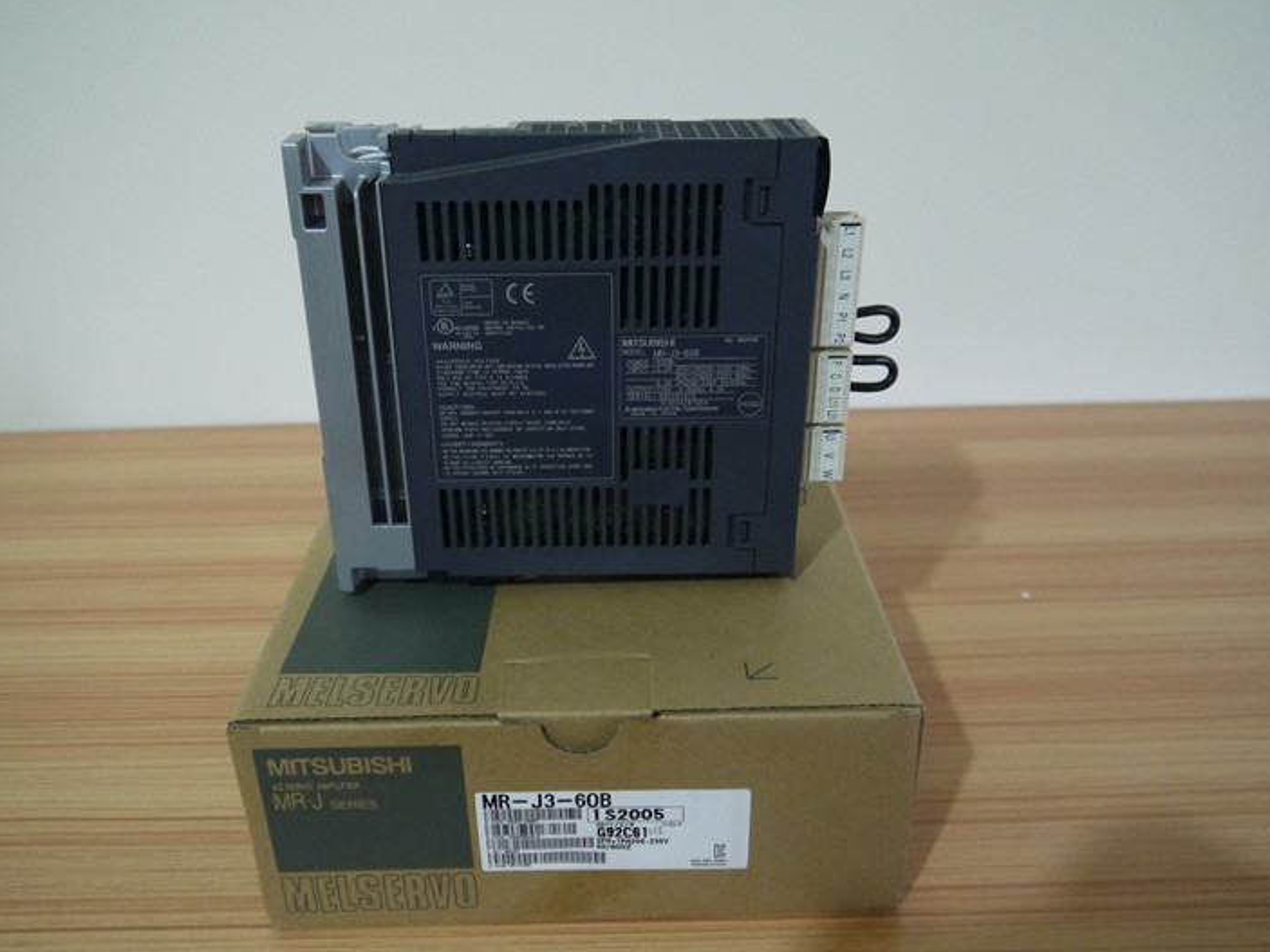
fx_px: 1174
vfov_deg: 44.1
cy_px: 491
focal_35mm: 32
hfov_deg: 56.8
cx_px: 614
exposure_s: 1/40
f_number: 3.5
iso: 1600
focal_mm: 15
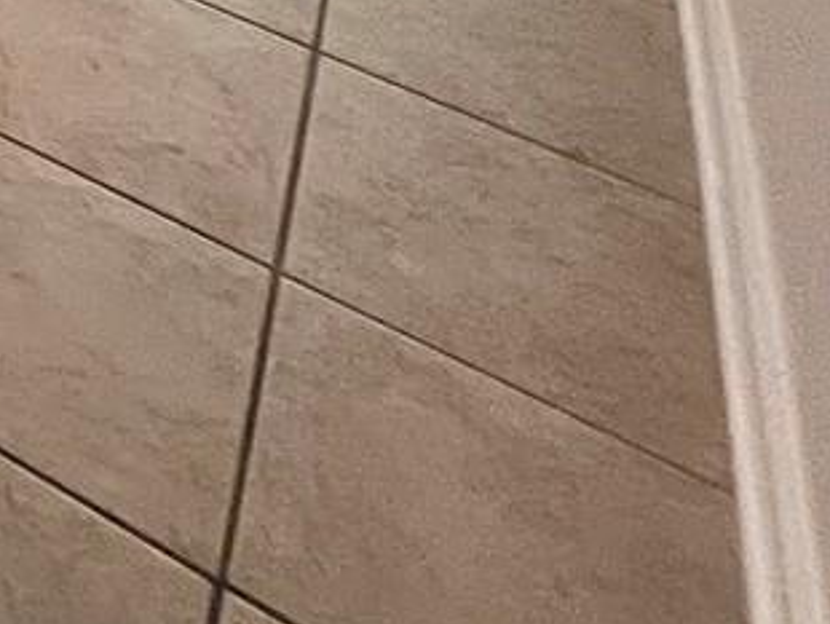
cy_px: -911
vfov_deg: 14.1
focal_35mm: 67
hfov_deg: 17.4
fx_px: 1608
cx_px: -945
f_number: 1.8
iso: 320
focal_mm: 1.57
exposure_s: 1/60
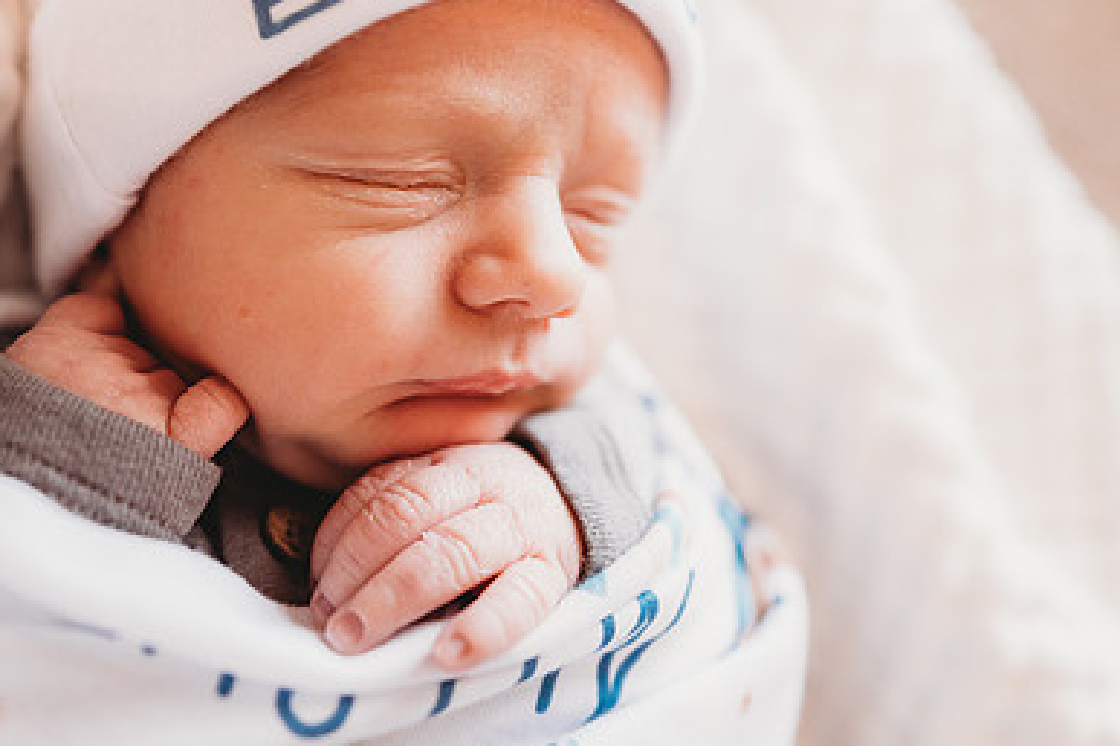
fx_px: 1120
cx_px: 411
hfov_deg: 52.5
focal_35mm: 36
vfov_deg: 36.6
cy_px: 262
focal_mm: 24
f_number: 2.2
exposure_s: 1/160
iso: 500
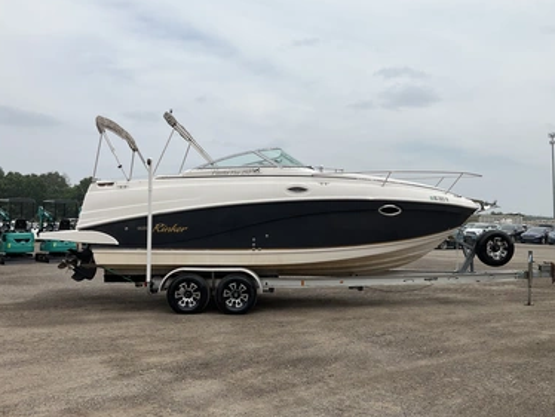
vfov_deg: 45.5
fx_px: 497
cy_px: 203
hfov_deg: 58.3
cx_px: 289
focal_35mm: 31
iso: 25
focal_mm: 3
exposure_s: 1/2801
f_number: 1.8
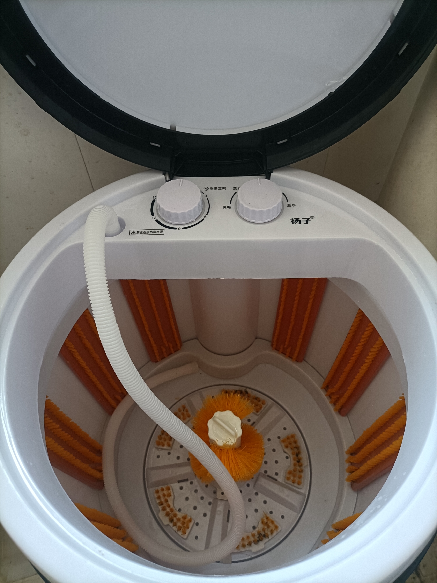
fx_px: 438
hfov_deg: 53.1
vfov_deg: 67.3
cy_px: 292
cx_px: 218
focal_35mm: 26
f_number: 1.8
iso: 935
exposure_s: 1/50
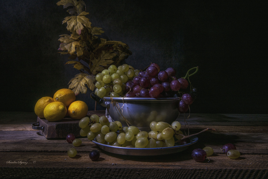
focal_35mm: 36
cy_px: 90
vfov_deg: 36.9
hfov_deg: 53.1
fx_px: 268
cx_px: 134
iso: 200
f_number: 18
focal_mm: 36
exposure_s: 10
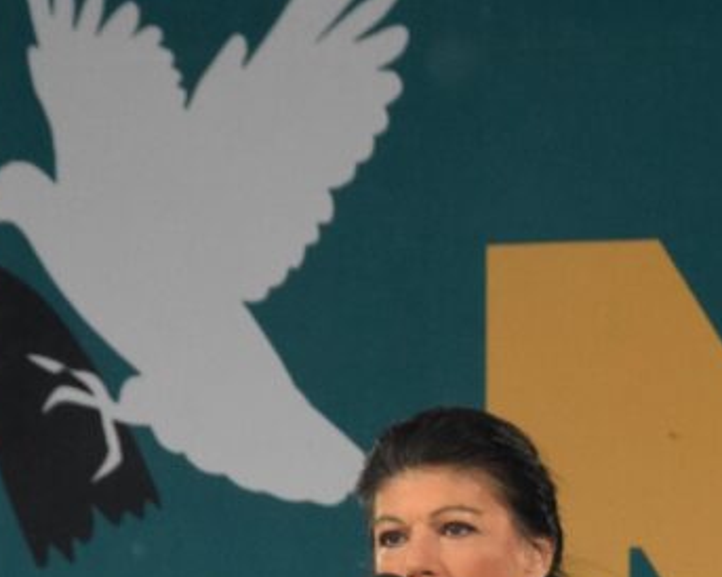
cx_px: 440
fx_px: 8415
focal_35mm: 394
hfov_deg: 4.9
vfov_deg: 3.9
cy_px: 470
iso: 3200
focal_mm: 125
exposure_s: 1/400
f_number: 6
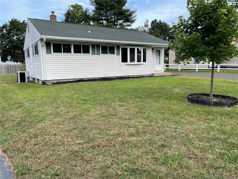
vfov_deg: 53.1
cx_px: 119
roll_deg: +2.4
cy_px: 90
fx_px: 179
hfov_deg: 67.3
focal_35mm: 26
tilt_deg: -8.2
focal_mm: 5.1
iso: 32
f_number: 1.6
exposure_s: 1/1266
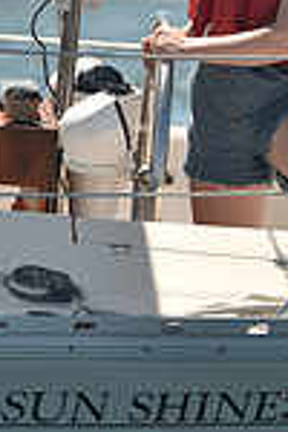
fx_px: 9251
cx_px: 212
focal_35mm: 771
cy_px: 135
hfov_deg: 1.8
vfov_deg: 2.7
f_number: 5.6
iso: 250
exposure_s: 1/800
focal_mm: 200
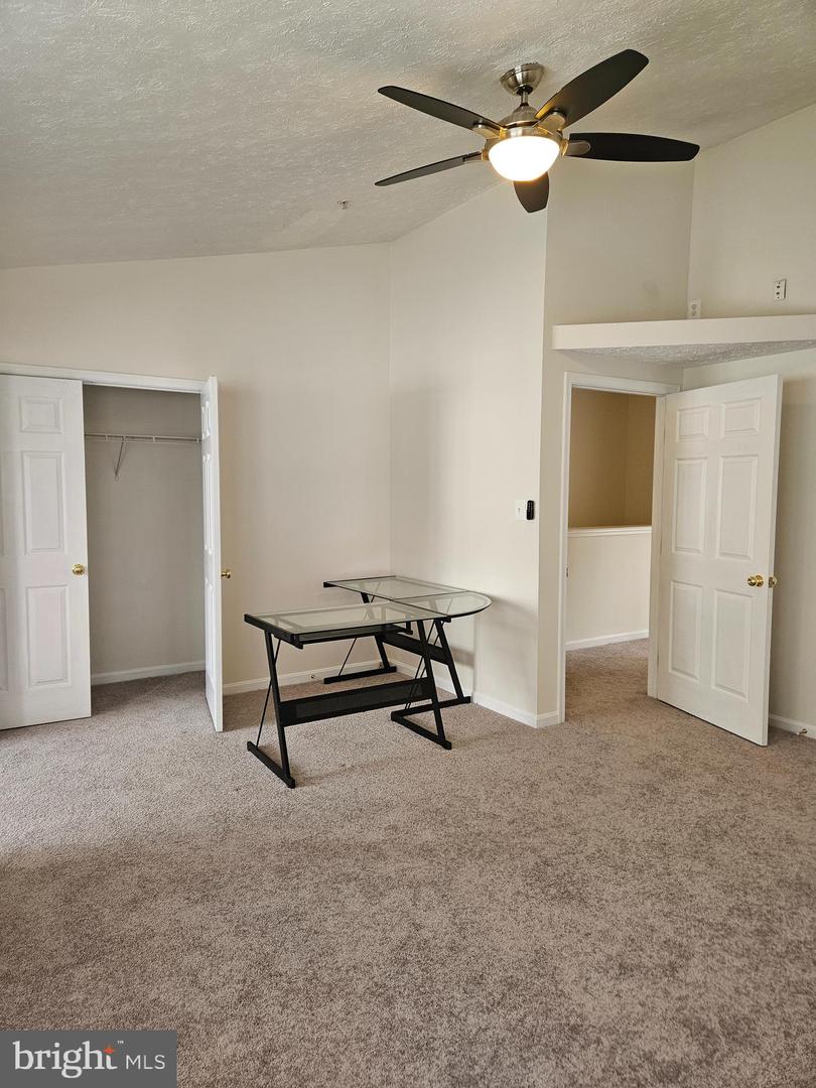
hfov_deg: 58.9
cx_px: 408
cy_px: 544
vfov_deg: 73.9
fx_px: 723
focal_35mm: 23
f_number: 1.8
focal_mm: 5.4
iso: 160
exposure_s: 1/120
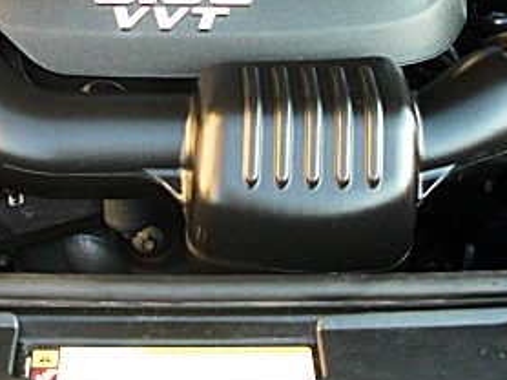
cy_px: 9
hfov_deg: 23.5
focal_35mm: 83
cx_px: 171
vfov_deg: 17.4
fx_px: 1215
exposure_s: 1/60
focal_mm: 6.3
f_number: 2.8
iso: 200
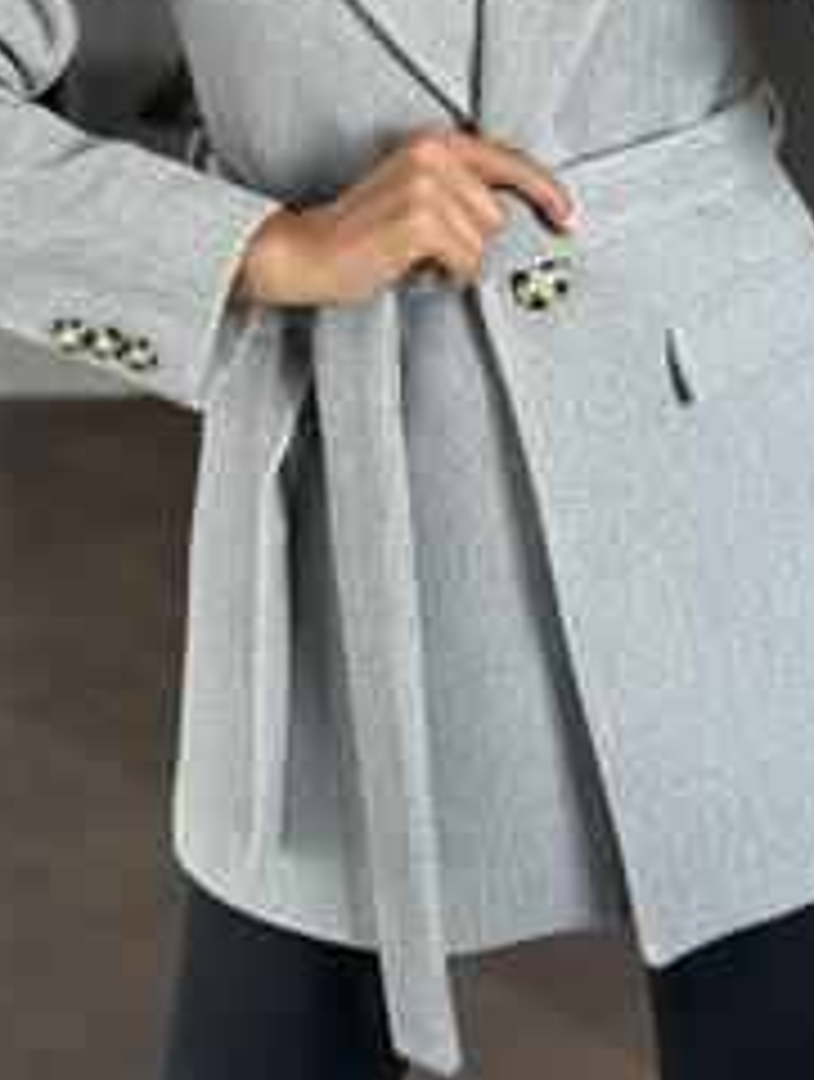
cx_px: 544
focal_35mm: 101
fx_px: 3156
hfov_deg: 14.7
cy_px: 27
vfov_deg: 18.9
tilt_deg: -18.2
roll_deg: +2.4
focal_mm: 6.86
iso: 125
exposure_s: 1/80
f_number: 1.78
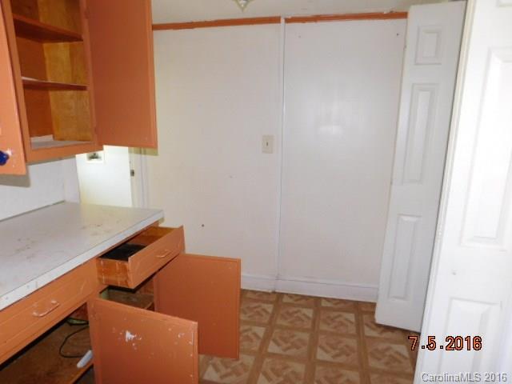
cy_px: 192
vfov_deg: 58.9
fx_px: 340
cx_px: 256
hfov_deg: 73.9
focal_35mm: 23
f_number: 3
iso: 200
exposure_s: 1/30
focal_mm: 4
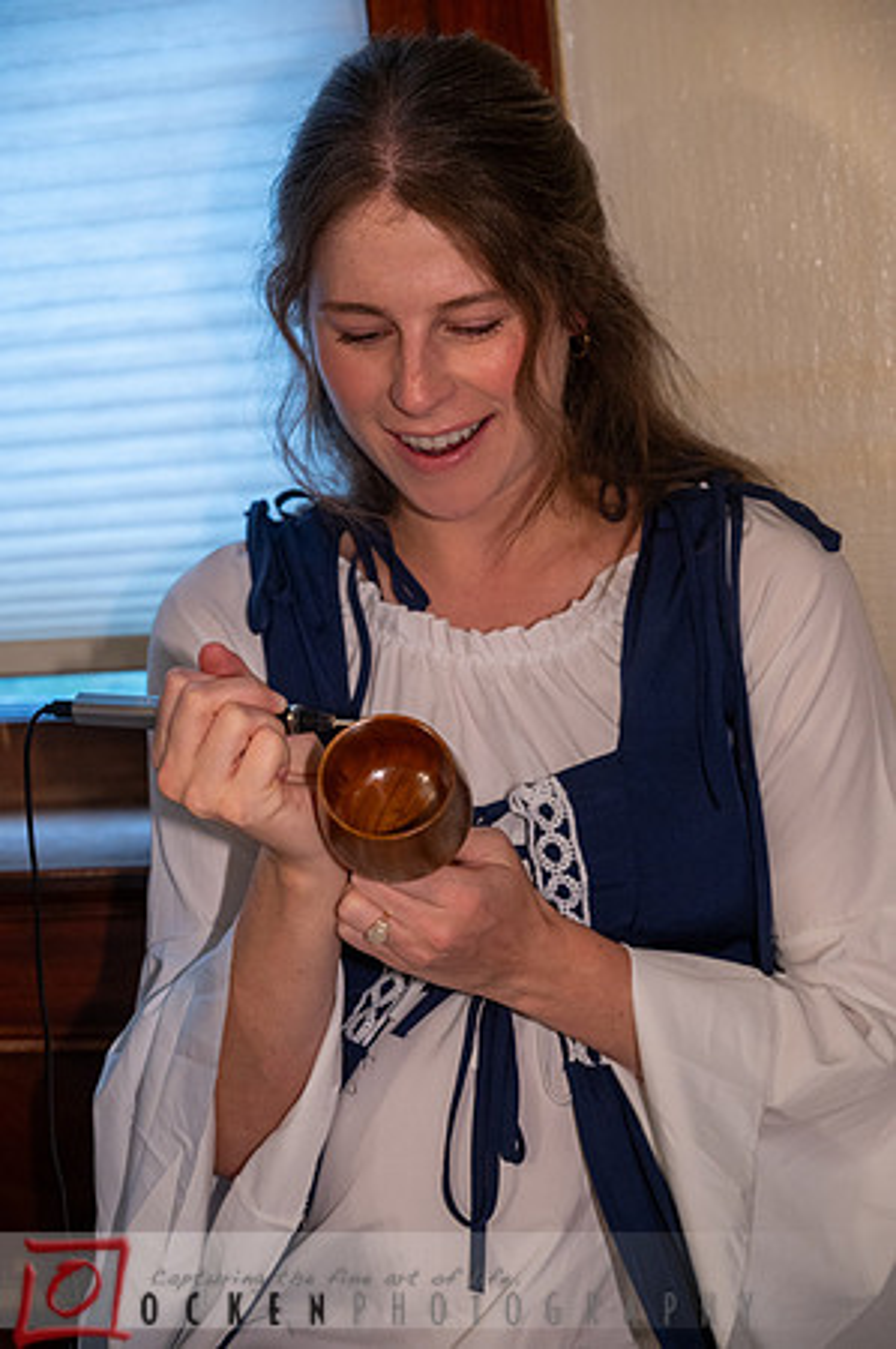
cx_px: 448
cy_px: 674
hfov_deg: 21.2
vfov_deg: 31.5
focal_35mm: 64
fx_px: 2395
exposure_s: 1/60
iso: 2500
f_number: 4
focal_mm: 64
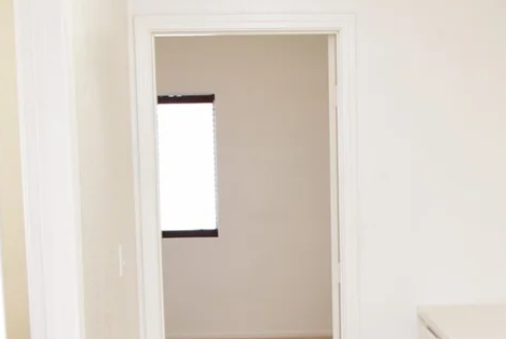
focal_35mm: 72
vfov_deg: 18.8
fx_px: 1013
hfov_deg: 27.8
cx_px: 359
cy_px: 257
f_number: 7.1
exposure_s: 1/30
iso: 400
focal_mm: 22
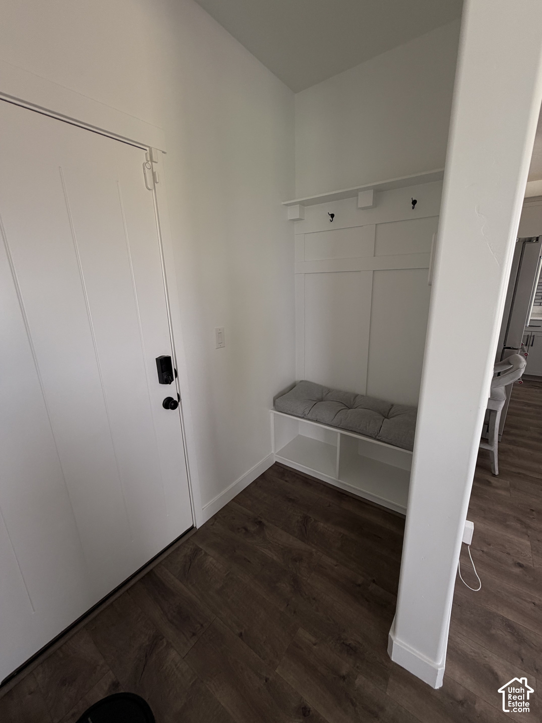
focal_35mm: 14
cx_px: 271
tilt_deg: -15.0
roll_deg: +0.9
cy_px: 362
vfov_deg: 102.1
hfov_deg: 85.7
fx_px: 292
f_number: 2.2
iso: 125
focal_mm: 2.22
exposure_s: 1/121
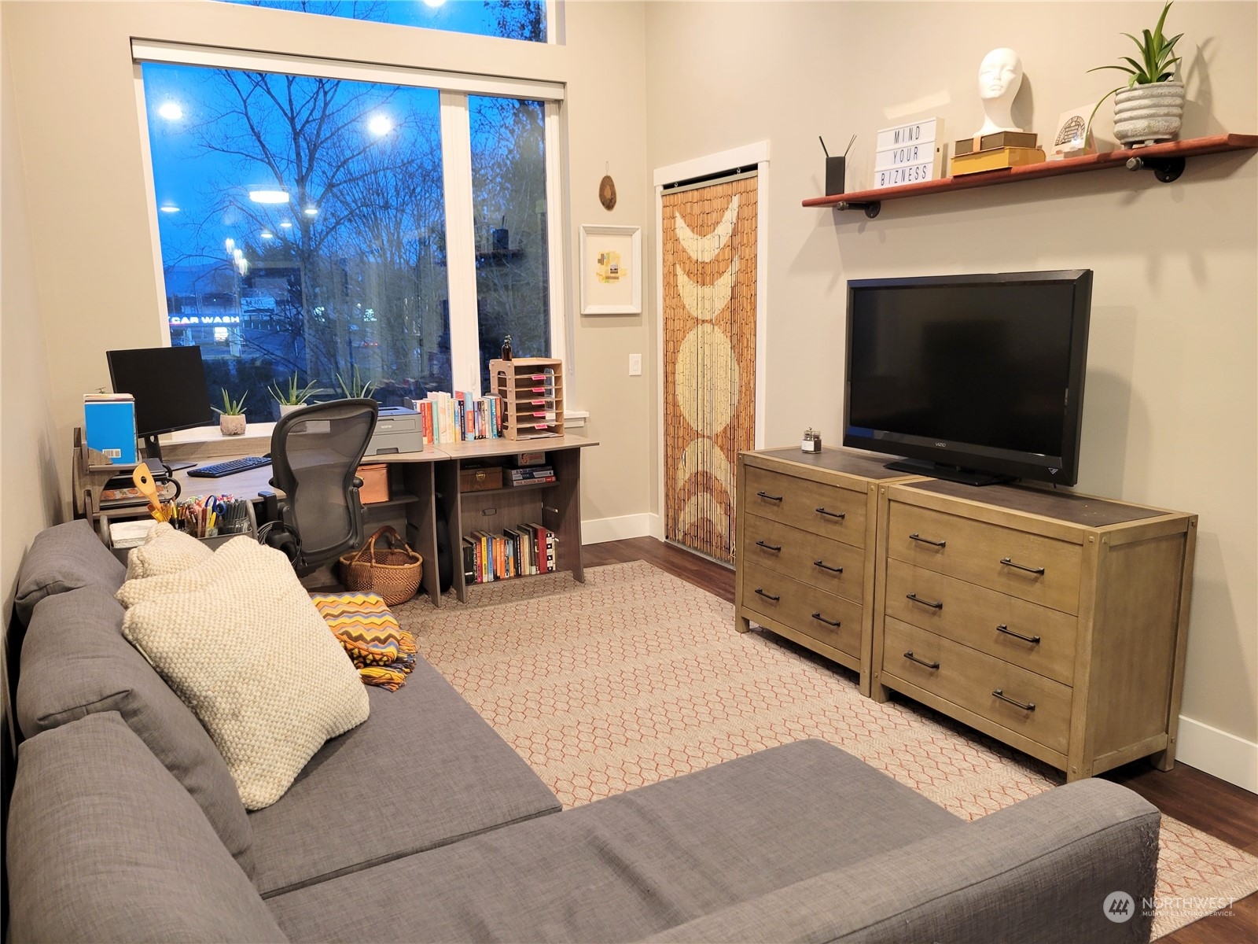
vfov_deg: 53.1
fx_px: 945
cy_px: 472
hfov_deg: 67.3
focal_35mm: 26
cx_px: 629
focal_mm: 5.4
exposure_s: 1/40
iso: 250
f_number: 1.8
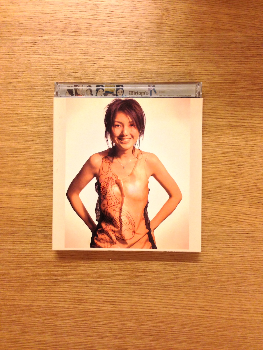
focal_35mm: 33
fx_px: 334
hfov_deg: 42.9
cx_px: 132
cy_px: 175
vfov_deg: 55.4
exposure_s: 1/20
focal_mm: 4.13
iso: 250
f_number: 2.4
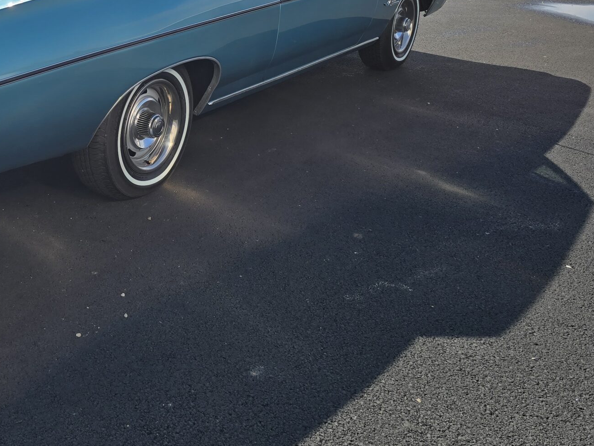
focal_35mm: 45
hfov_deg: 39.7
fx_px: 772
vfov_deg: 30.9
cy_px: 55
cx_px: 89
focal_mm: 6.3
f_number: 1.7
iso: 12
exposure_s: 1/1111
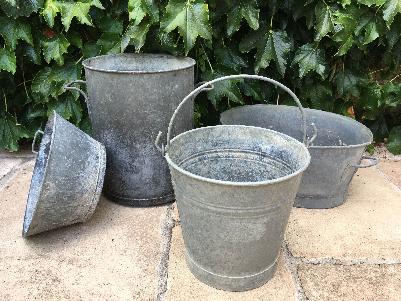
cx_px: 200
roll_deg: -0.6
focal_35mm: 29
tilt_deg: -24.9
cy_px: 150
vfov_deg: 48.2
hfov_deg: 61.7
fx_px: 336
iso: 40
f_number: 2.2
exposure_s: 1/100
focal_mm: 4.15
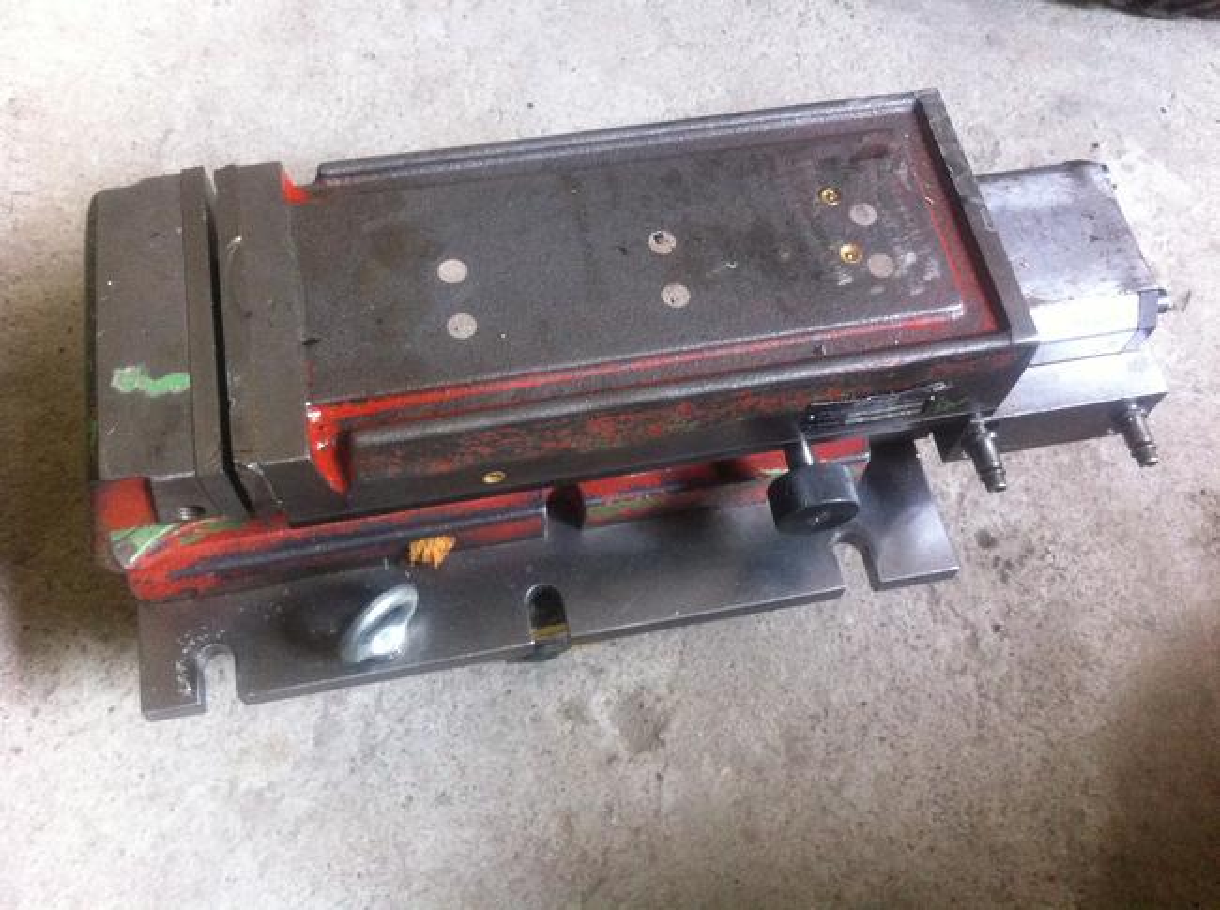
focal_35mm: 35
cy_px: 455
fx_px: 1231
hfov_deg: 52.7
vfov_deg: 40.6
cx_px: 610
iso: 400
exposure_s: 1/15
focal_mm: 3.85
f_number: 2.8
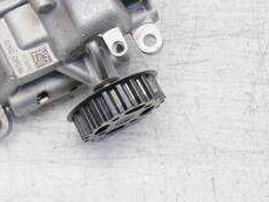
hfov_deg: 28.6
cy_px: 25
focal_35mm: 67
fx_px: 521
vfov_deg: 21.5
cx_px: 72
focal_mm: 16
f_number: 4
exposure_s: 1/100
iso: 200
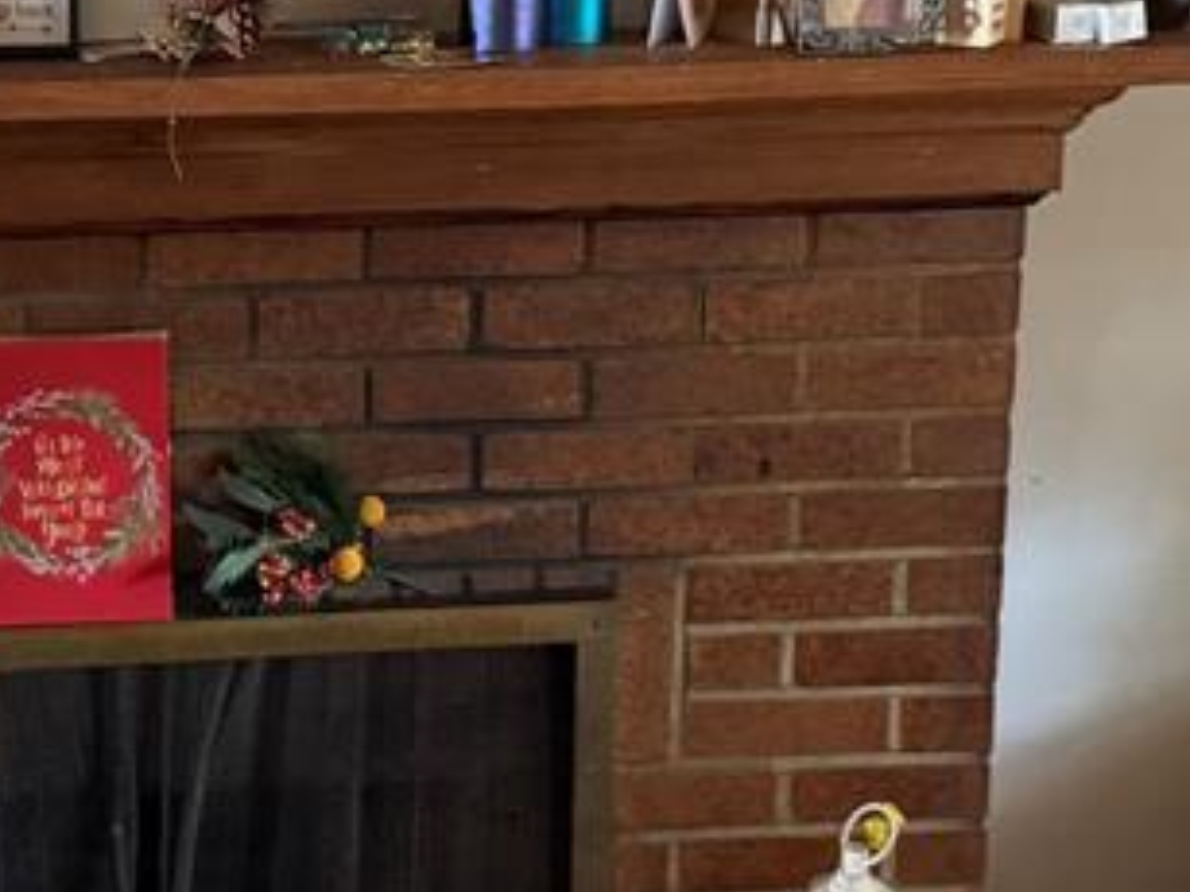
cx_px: 198
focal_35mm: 80
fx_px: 2749
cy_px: 310
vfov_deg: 18.4
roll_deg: +0.6
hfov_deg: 24.0
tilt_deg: -14.0
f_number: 1.78
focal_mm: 6.76
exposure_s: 1/30
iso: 800
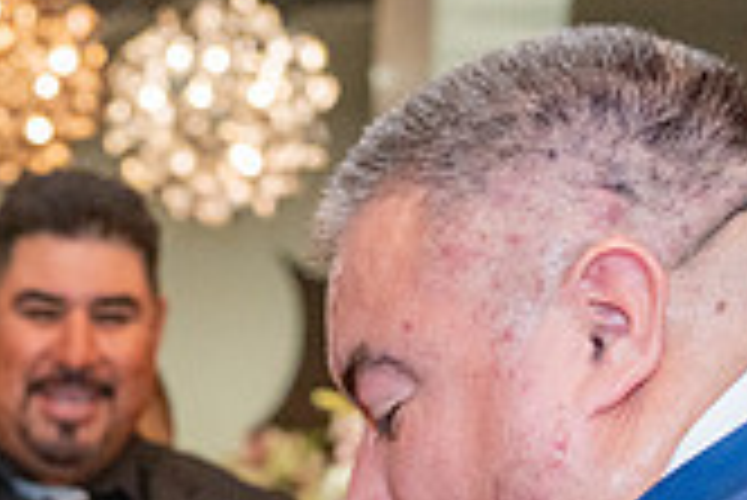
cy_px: 836
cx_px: -40
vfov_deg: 7.4
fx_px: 3780
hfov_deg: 11.2
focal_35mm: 182
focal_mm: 52
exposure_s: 1/200
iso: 2000
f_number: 4.5
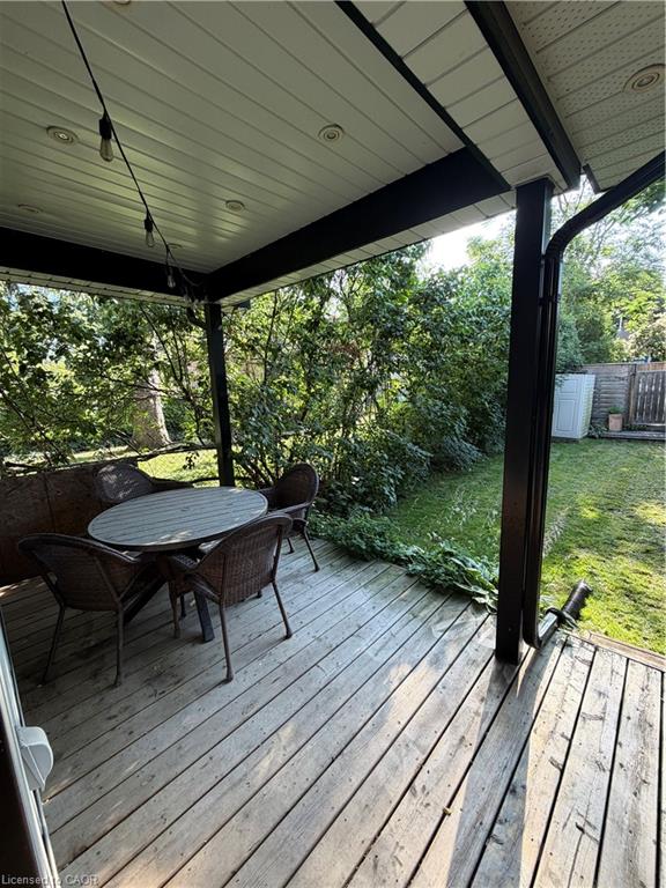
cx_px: 333
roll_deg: +2.5
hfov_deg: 85.7
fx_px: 359
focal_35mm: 14
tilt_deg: -9.9
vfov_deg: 102.1
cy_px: 444
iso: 80
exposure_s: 1/121
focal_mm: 2.22
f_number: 2.2
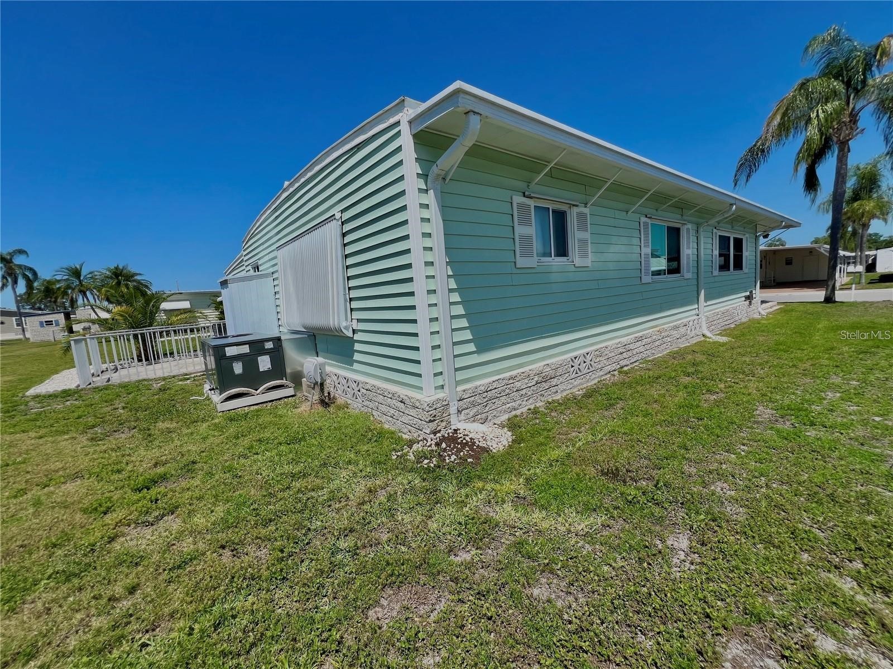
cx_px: 446
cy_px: 334
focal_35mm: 13
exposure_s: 1/3650
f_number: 1.8
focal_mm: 1.57
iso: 32
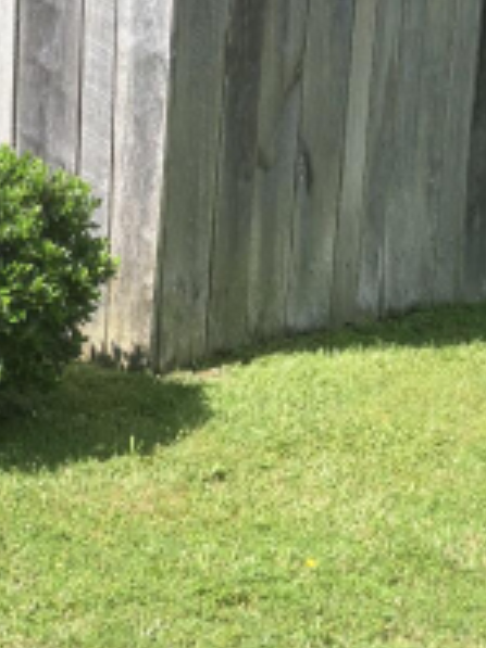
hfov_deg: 16.7
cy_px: -50
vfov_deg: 21.4
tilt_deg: -1.6
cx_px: 49
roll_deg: -3.3
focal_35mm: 87
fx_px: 1630
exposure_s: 1/1751
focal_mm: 5.96
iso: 50
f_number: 1.6
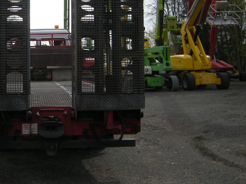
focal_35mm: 55
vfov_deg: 26.1
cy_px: 38
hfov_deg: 33.4
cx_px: 33
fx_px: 391
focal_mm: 4.7
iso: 64
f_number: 5.6
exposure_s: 1/222
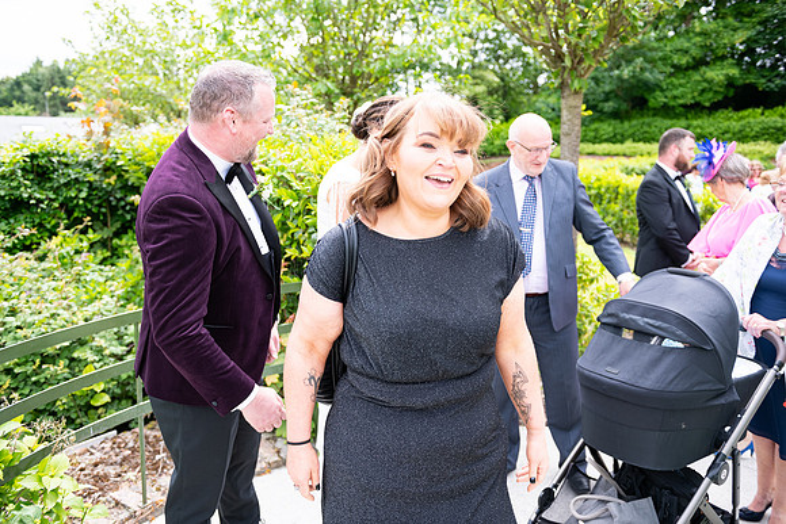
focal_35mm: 29
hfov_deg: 63.6
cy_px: 262
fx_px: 633
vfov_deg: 45.0
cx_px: 393
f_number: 3.5
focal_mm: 29
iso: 250
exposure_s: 1/800
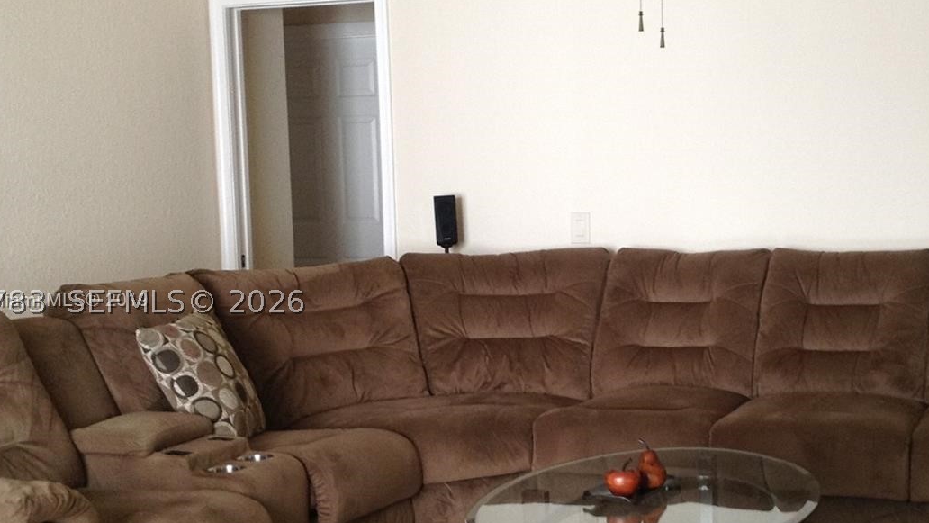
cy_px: 302
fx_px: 1454
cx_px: 581
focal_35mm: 59
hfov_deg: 35.2
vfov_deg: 20.4
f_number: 2.4
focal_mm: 4.28
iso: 100
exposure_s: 1/15
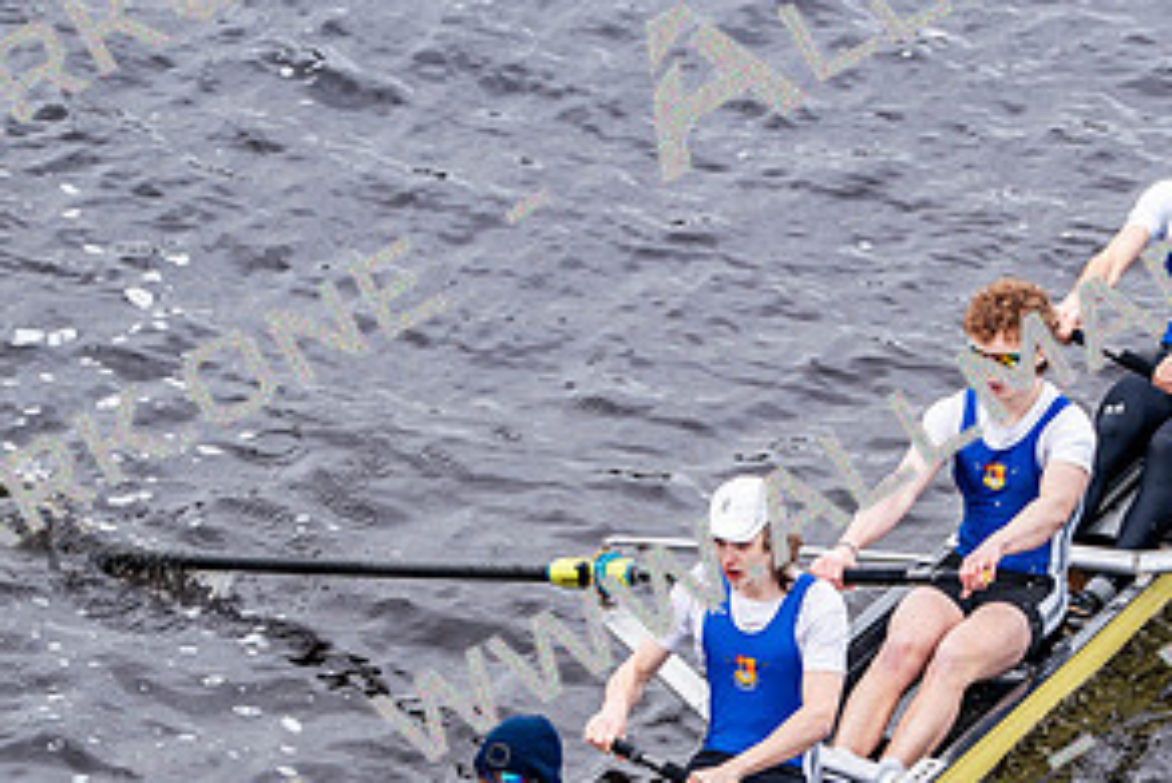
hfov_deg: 5.2
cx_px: 867
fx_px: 12930
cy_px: 773
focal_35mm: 397
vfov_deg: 3.5
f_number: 2.8
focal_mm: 200
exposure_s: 1/2000
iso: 400
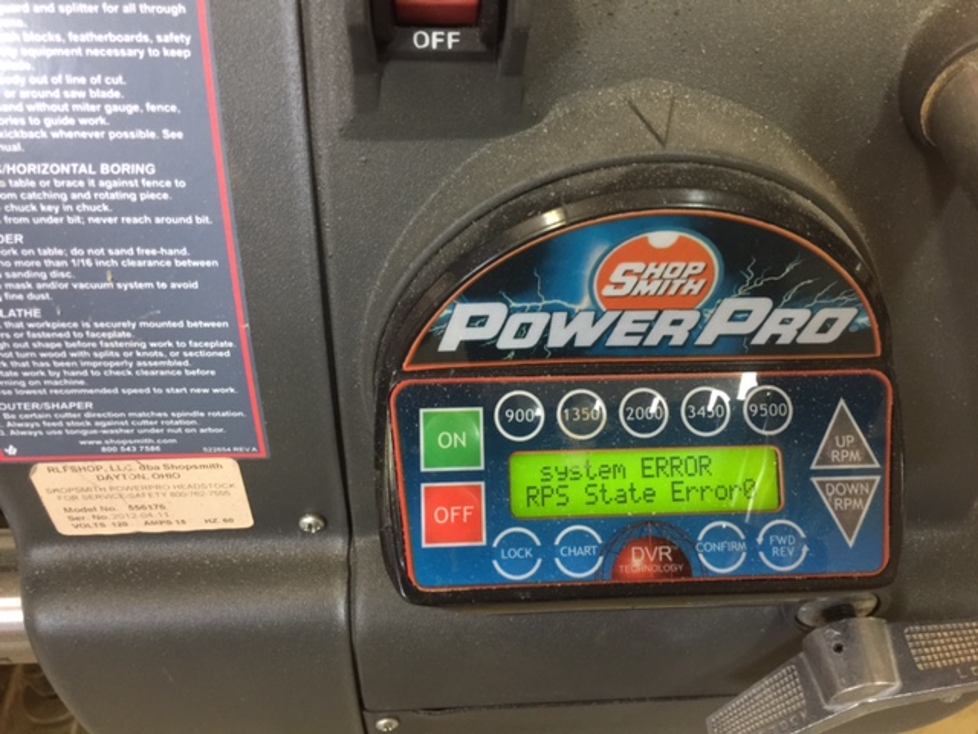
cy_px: 367
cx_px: 489
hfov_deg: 61.7
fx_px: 819
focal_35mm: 29
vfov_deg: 48.2
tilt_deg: -46.6
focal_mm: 4.15
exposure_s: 1/15
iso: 100
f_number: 2.2
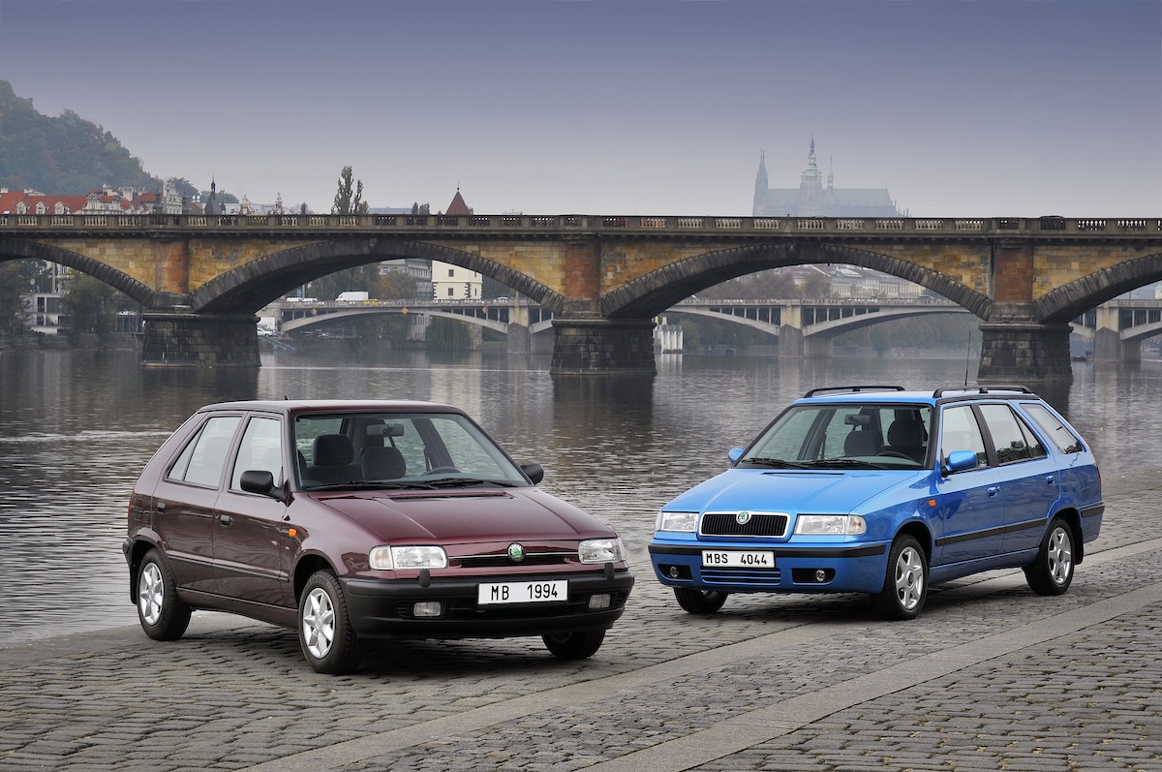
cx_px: 581
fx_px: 3143
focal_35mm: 98
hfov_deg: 20.9
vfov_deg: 14.0
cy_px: 386
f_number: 9
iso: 200
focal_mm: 65
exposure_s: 1/60
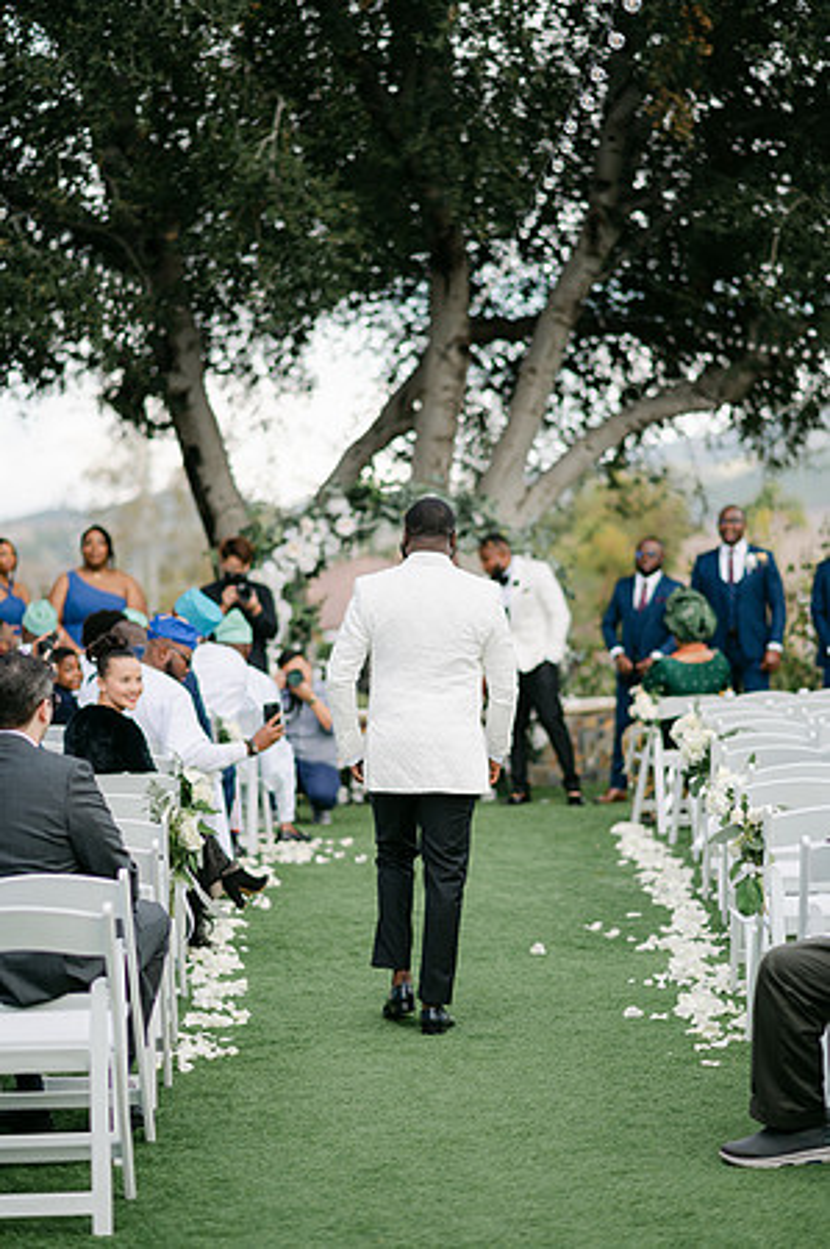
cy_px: 624
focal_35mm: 85
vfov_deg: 23.9
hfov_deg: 16.0
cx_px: 415
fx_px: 2946
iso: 100
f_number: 2
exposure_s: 1/1600
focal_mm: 85
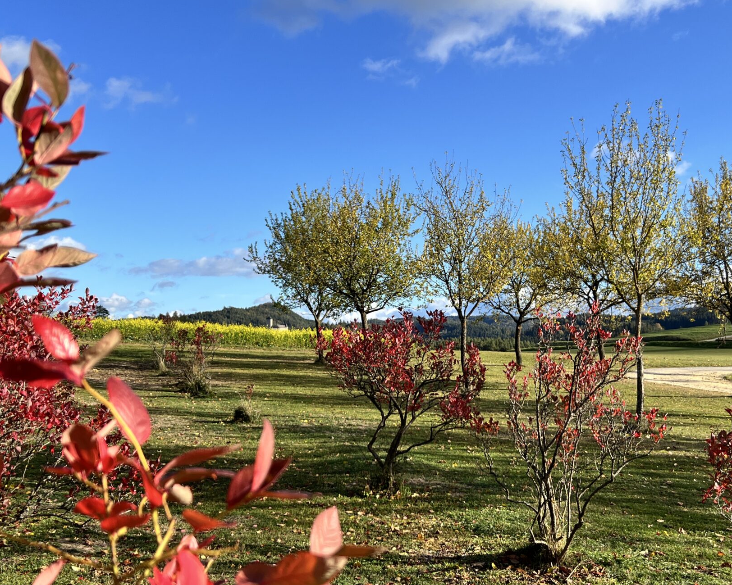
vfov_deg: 37.2
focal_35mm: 40
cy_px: 339
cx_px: 387
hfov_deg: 45.8
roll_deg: +0.8
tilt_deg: -0.3
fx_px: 867
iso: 50
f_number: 1.5
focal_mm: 5.7
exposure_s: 1/2571
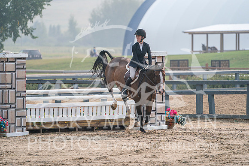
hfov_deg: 5.8
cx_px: 124
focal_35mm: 358
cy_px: 83
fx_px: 2477
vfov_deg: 3.8
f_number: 5.6
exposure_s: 1/1000
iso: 500
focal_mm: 358
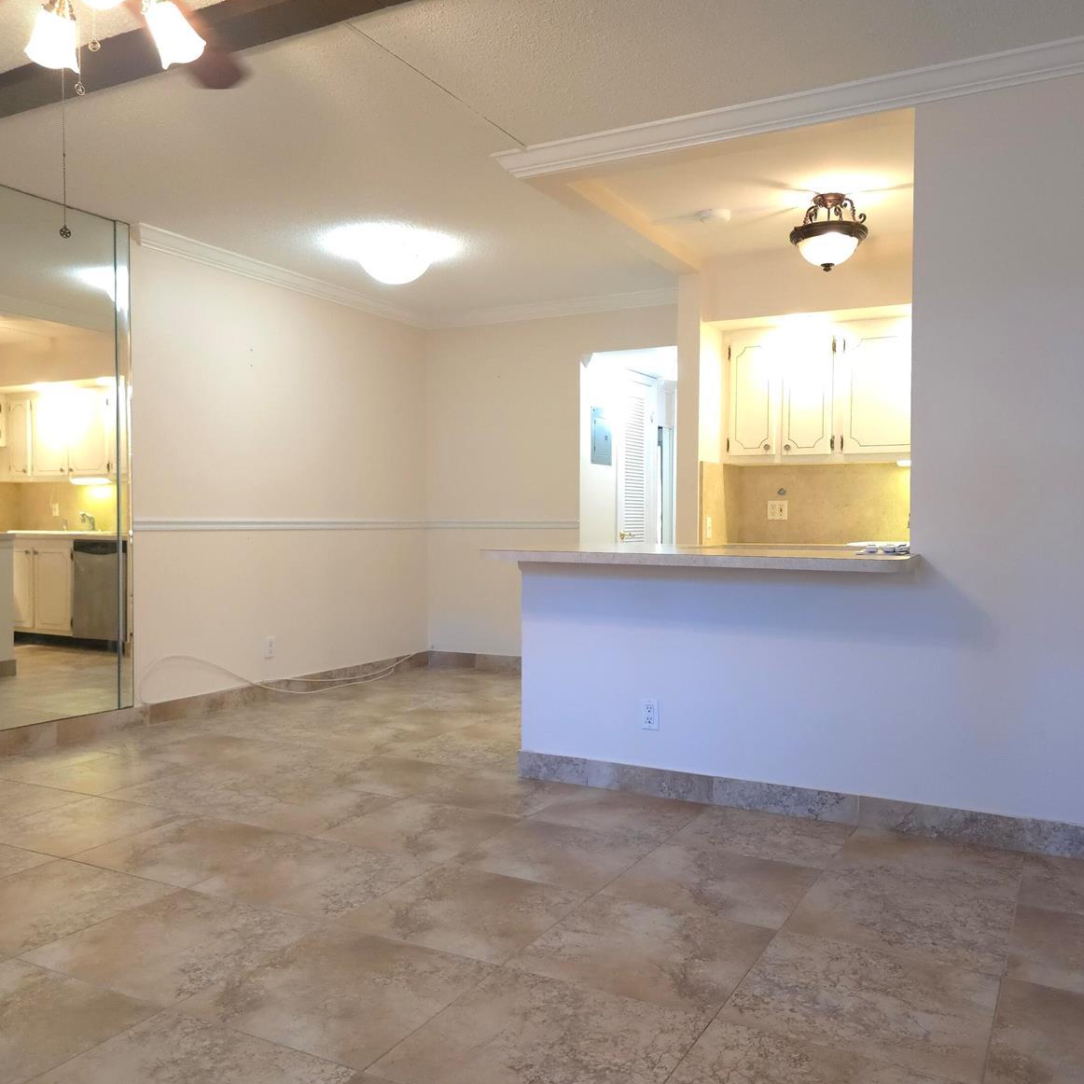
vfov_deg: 57.3
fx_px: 992
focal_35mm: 28
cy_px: 552
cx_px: 560
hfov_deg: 57.3
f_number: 1.7
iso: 800
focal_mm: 6.3
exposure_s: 1/125
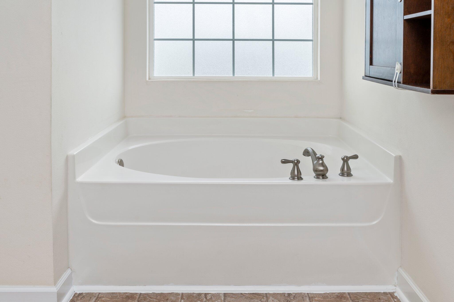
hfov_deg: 62.0
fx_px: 378
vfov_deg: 43.5
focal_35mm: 30
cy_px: 151
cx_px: 227
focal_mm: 30
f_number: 9
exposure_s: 1/50
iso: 160
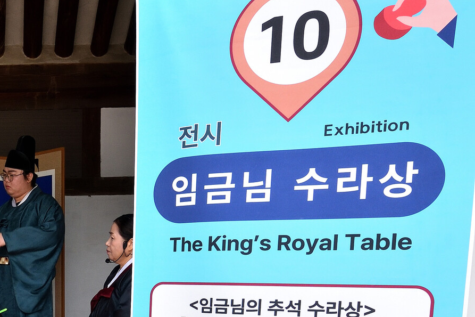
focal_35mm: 43
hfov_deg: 38.6
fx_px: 567
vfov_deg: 28.7
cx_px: -31
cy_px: 337
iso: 400
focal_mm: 15
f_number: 5.6
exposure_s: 1/100
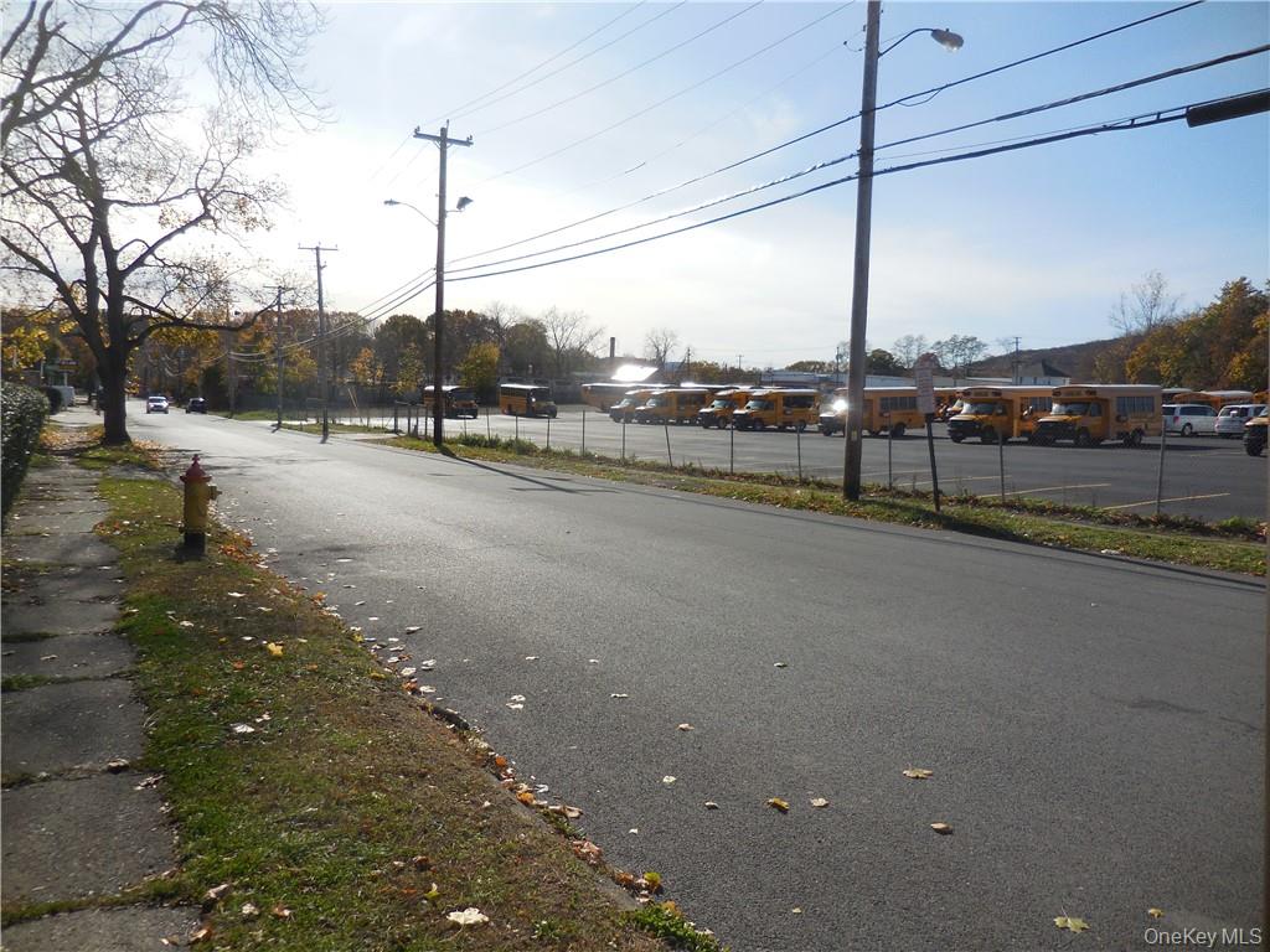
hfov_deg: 69.4
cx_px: 635
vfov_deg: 54.9
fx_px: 917
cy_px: 476
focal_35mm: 25
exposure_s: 1/640
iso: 125
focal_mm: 4.5
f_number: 6.6
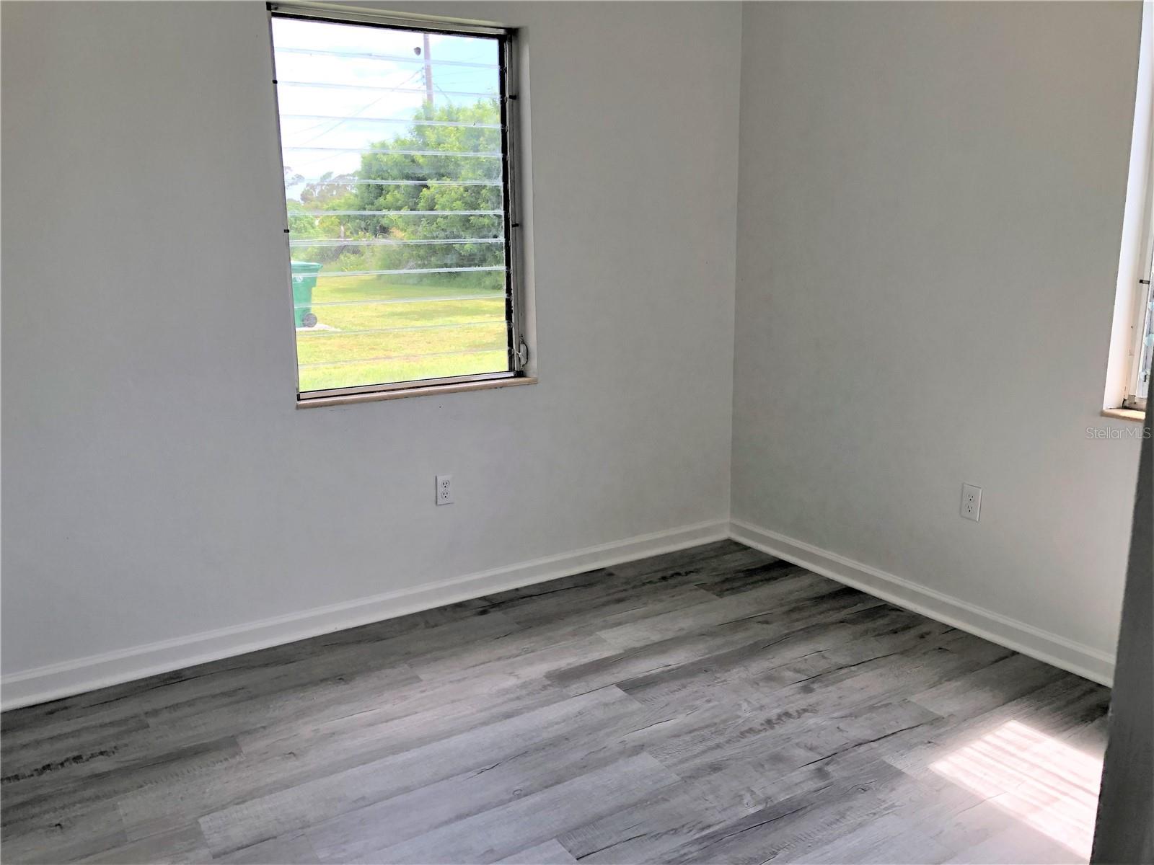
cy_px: 432
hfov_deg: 63.4
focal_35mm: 28
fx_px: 933
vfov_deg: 49.7
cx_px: 577
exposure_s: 1/120
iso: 32
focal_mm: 3.99
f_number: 1.8
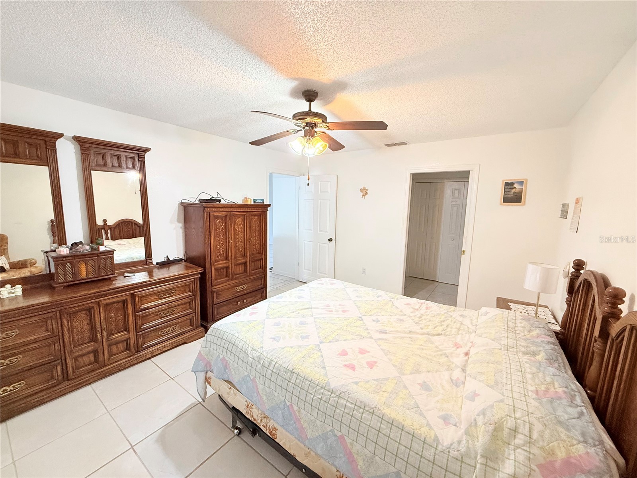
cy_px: 239
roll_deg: -1.2
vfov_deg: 85.7
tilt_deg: -7.6
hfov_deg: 102.1
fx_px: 258
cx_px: 318
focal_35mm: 14
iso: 500
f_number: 2.2
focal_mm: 2.22
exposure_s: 1/60
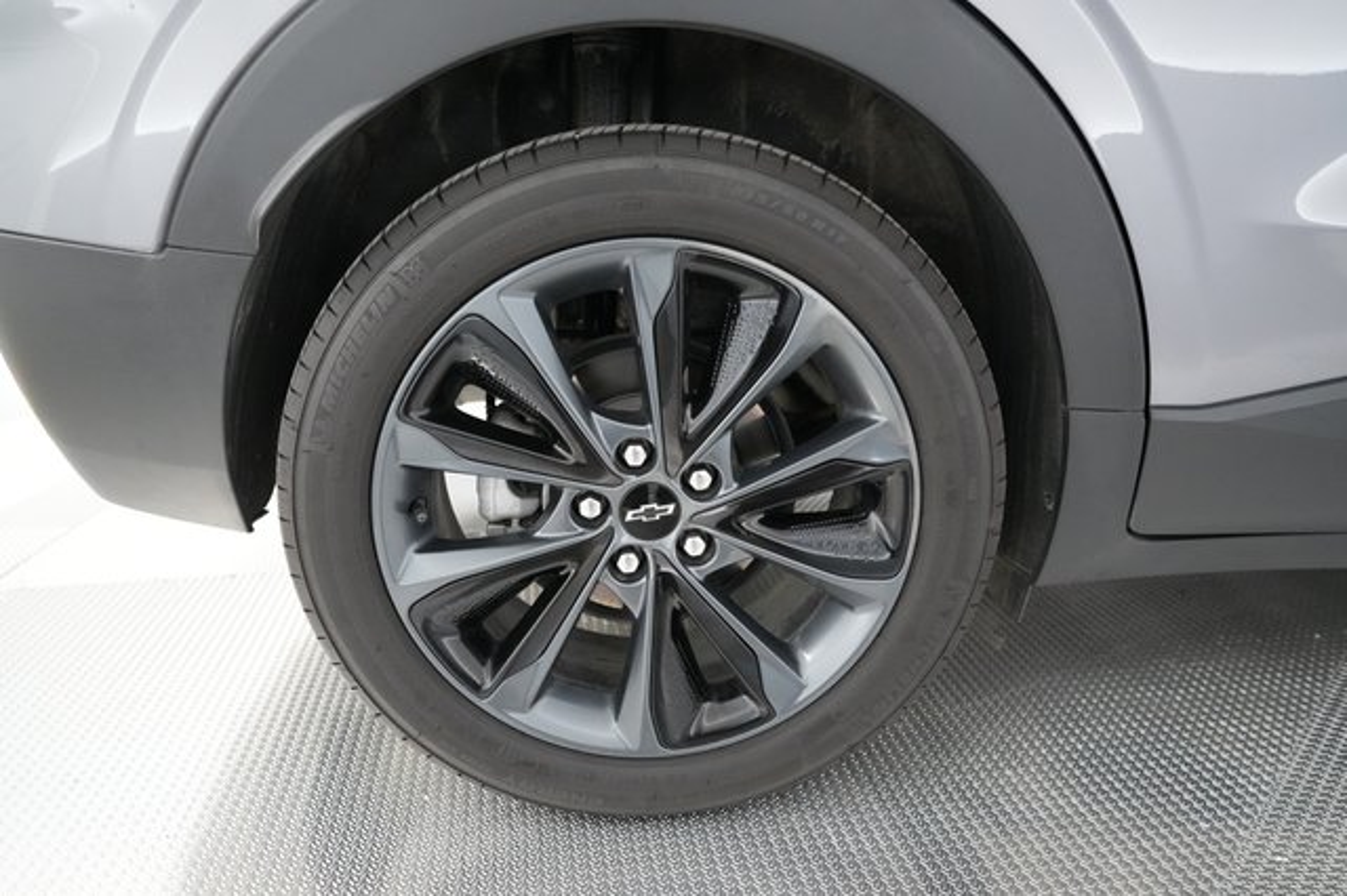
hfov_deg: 73.8
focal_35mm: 24
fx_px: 897
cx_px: 674
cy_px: 448
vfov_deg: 53.1
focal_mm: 24
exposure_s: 1/250
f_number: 2.8
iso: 8000
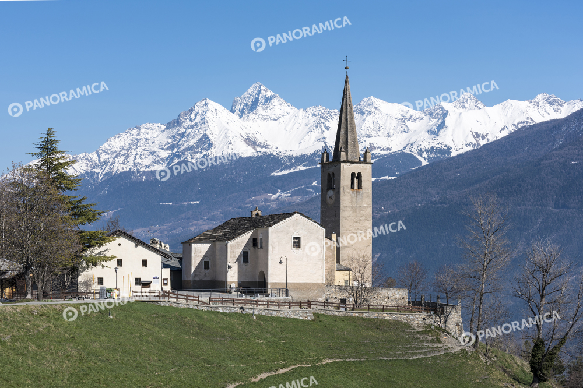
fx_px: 1295
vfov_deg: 17.1
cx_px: 292
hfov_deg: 25.4
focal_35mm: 80
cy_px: 194
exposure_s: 1/400
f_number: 10
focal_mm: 80
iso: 100
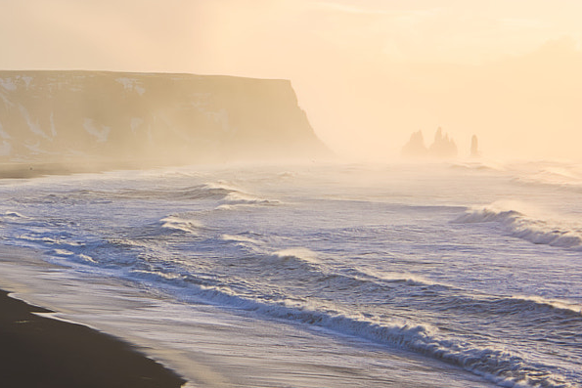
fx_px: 1827
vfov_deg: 12.1
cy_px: 162
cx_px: -122
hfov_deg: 17.3
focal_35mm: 113
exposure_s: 1/50
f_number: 8
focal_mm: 42
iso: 31
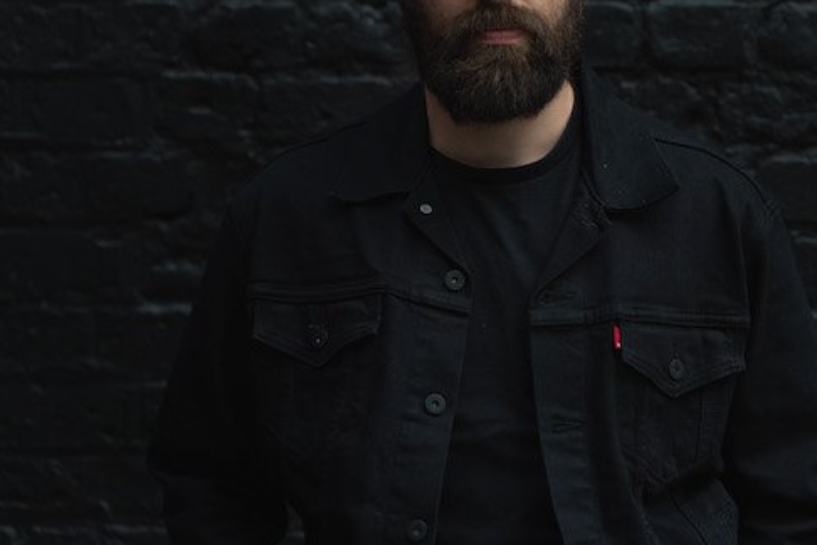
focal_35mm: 140
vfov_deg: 9.8
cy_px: 111
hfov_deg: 14.6
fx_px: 3177
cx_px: 533
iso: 100
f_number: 2.2
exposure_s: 1/400
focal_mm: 85
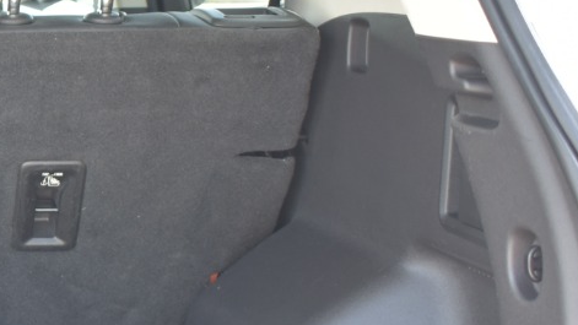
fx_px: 1655
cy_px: 272
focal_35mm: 108
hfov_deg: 17.9
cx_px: -256
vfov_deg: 11.2
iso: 100
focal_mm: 20
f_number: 3.8
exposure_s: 1/20
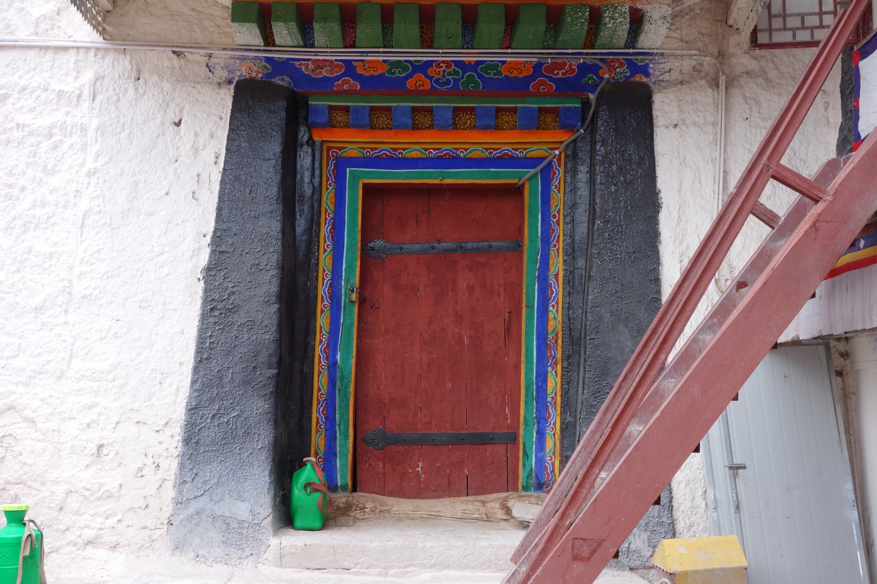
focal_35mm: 48
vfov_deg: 28.1
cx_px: 438
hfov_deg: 41.1
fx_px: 1169
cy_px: 292
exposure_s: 1/160
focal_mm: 17.8
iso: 125
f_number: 5.6
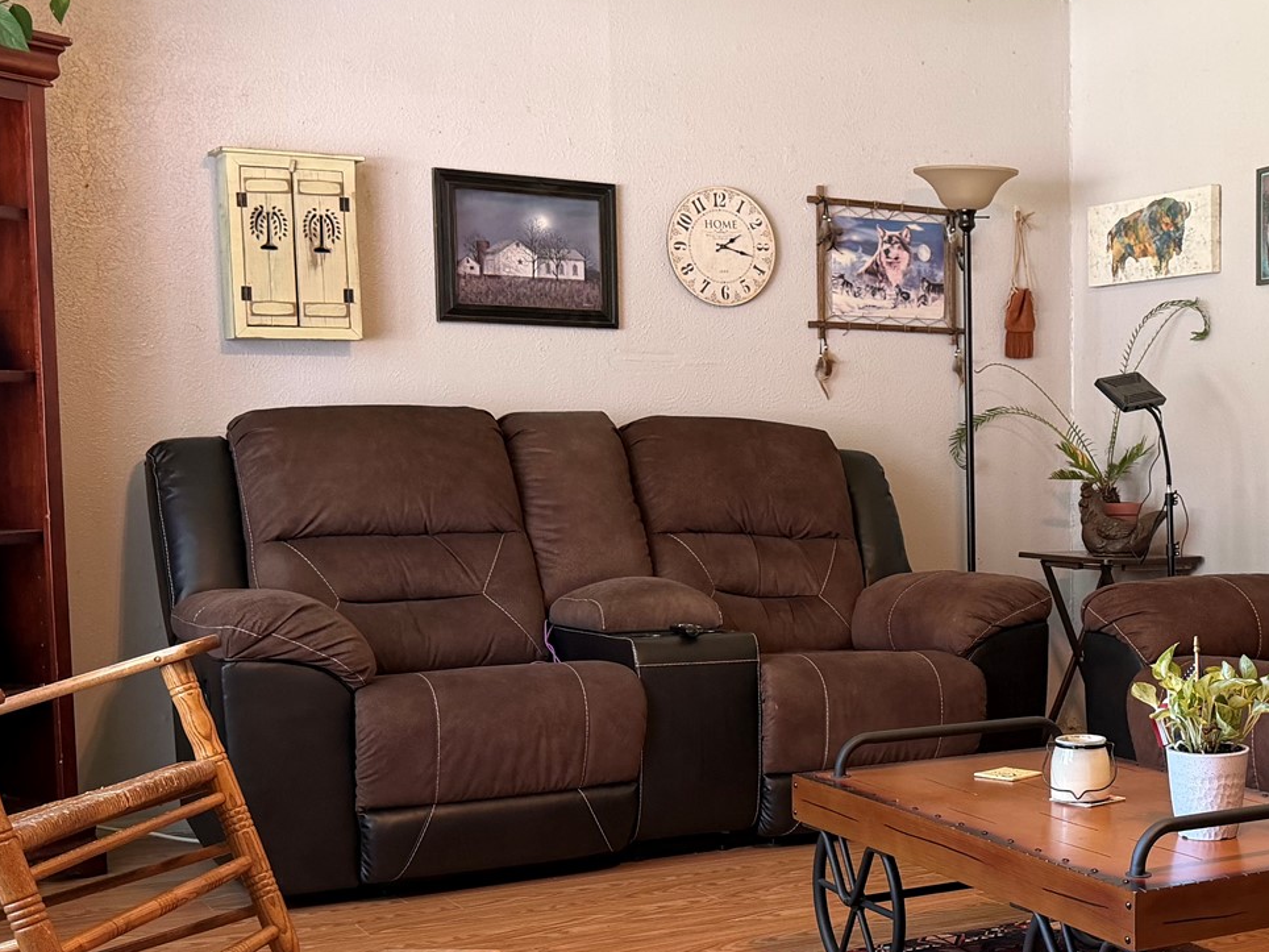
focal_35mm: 51
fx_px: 1870
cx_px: 1031
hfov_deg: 36.1
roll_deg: +0.5
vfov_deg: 28.4
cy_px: 612
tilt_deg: -5.4
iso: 200
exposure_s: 1/68
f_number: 1.78
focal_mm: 6.76
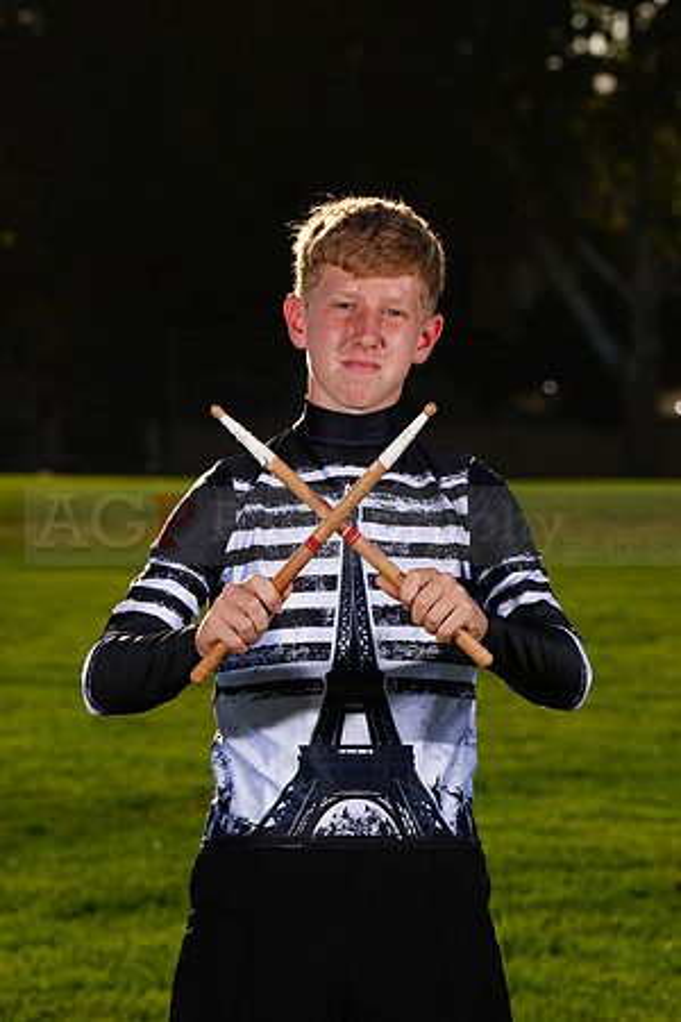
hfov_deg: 7.0
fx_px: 5589
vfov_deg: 10.4
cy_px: 511
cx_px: 340
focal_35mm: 197
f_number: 11
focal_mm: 197
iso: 125
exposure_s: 1/250
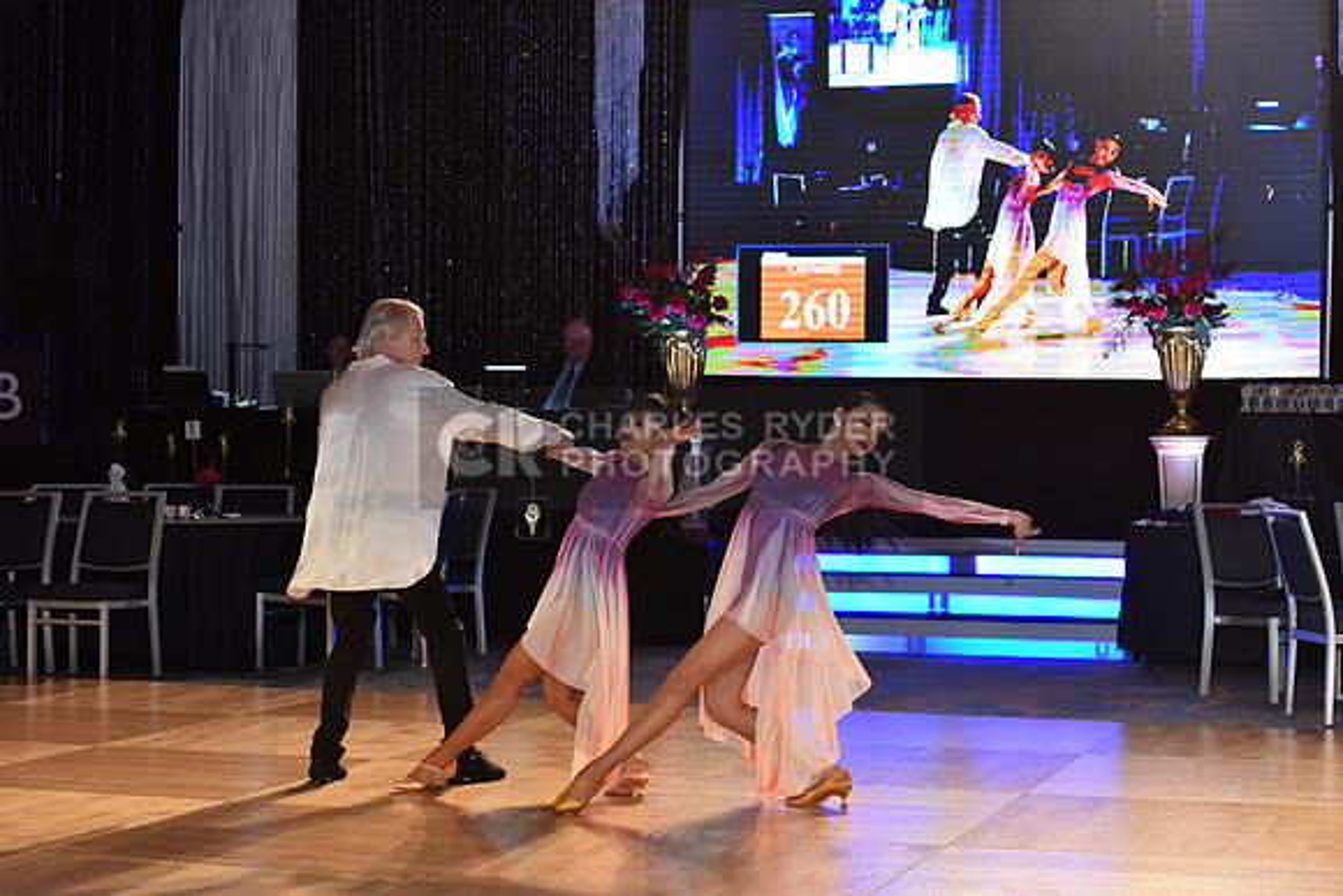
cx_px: 672
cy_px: 448
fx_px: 2612
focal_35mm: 70
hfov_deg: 28.8
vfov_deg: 19.5
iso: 2000
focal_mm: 70
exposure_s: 1/320
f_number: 5
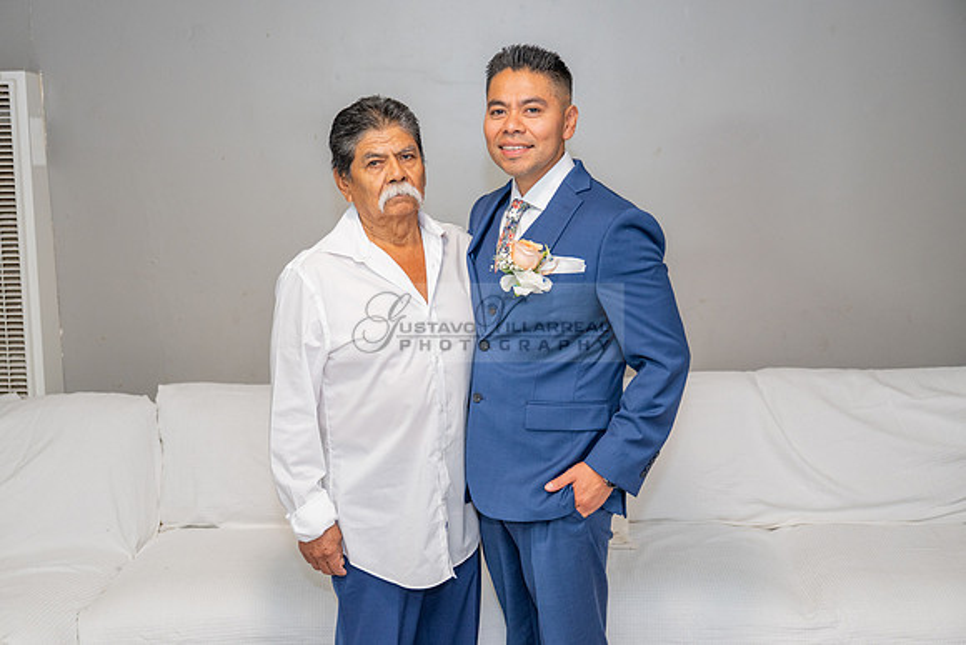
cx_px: 465
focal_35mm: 46
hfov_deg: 42.7
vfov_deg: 29.3
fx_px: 1235
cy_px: 332
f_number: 3.2
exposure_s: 1/125
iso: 640
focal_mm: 43
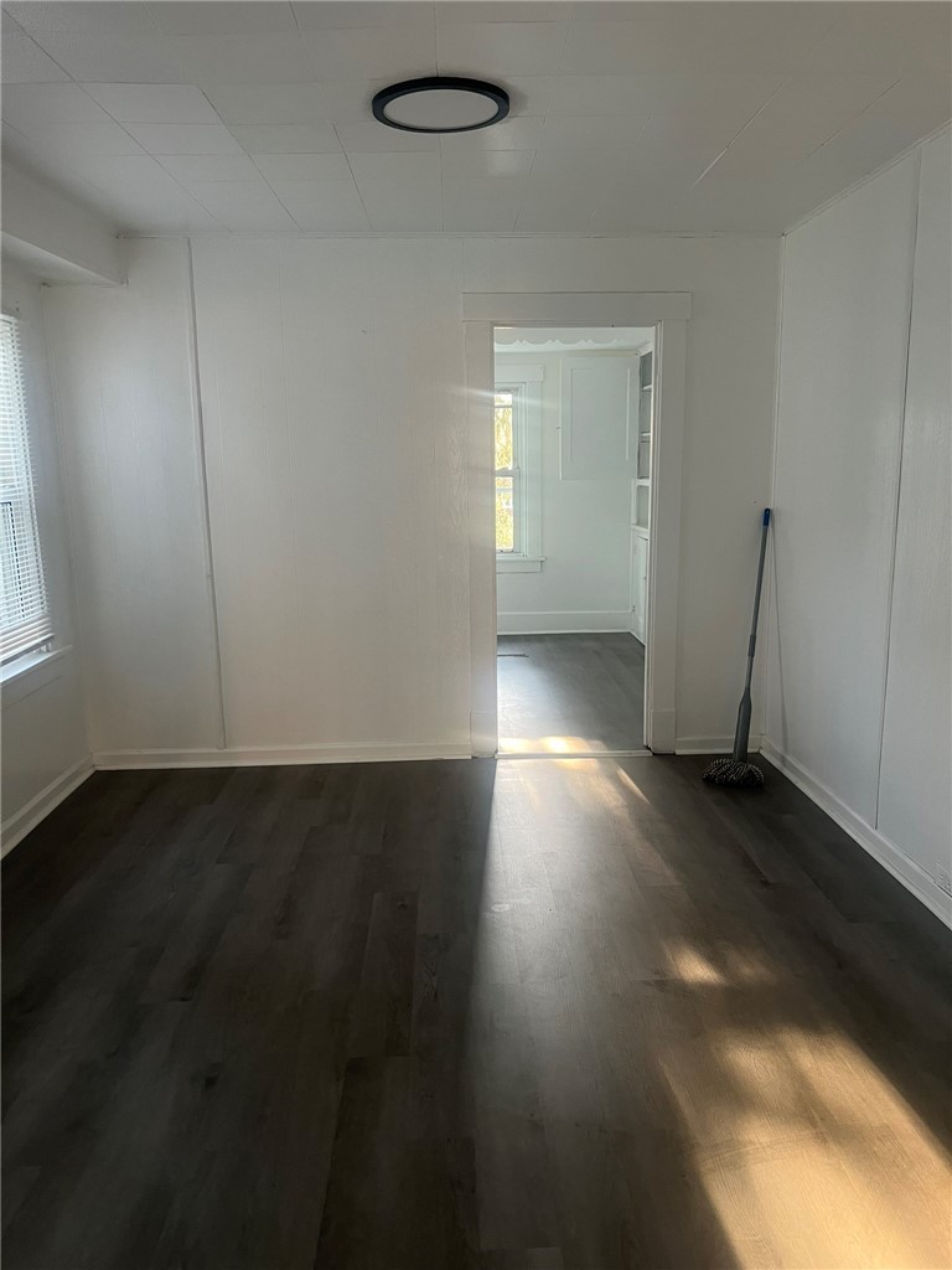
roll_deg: +0.4
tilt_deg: -9.4
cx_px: 476
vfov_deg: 67.3
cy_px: 635
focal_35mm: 26
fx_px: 953
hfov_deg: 53.1
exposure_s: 1/76
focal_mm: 5.7
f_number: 1.5
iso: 125
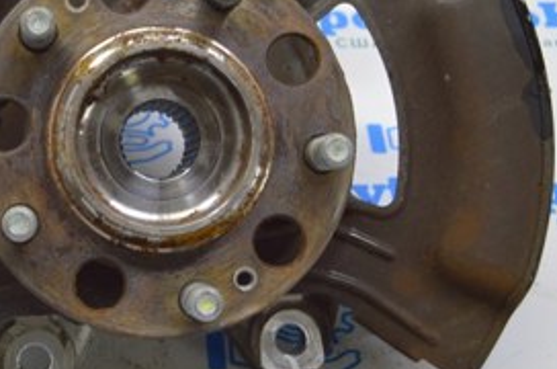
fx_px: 1636
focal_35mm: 106
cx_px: 129
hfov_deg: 19.2
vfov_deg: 12.8
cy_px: 71
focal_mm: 30
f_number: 5.6
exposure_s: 1/20
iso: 400
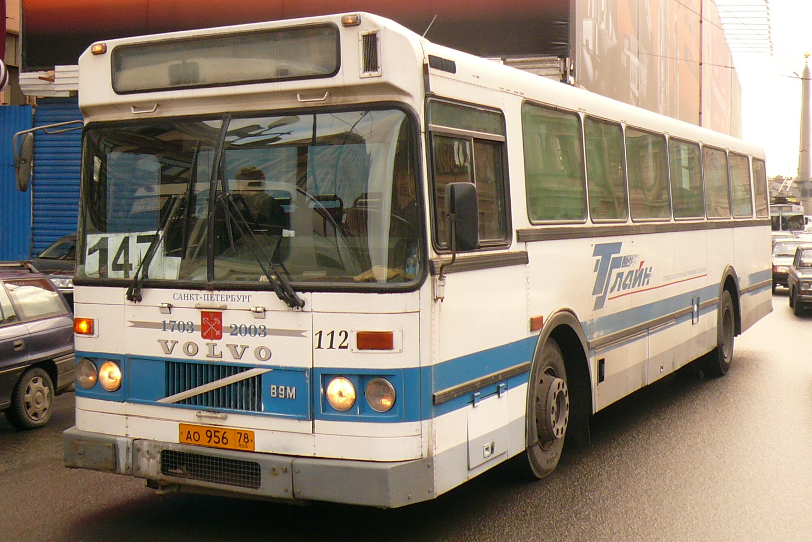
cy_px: 250
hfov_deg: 41.1
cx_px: 403
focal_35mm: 48
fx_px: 1083
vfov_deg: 28.1
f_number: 2.8
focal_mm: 4.6
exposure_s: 1/125
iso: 100
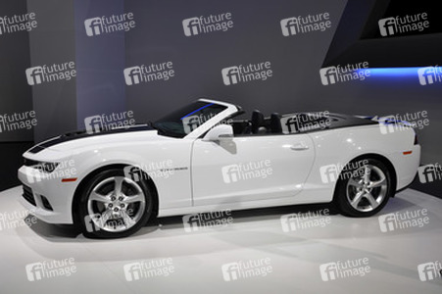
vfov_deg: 34.2
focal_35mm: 39
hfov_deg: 49.6
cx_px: 221
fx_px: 478
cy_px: 147
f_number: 7.1
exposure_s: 1/200
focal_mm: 26
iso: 200
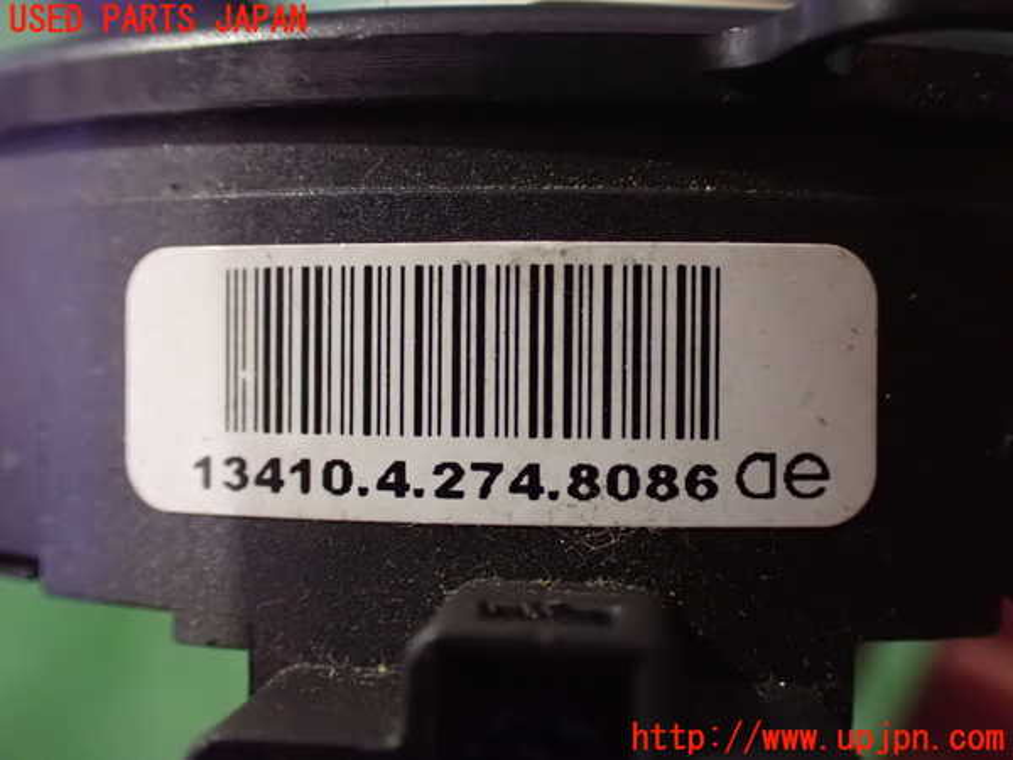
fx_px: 1200
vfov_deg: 35.1
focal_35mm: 41
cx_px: 506
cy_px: 380
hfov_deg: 45.8
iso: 1600
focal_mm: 7.31
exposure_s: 1/40
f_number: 2.8
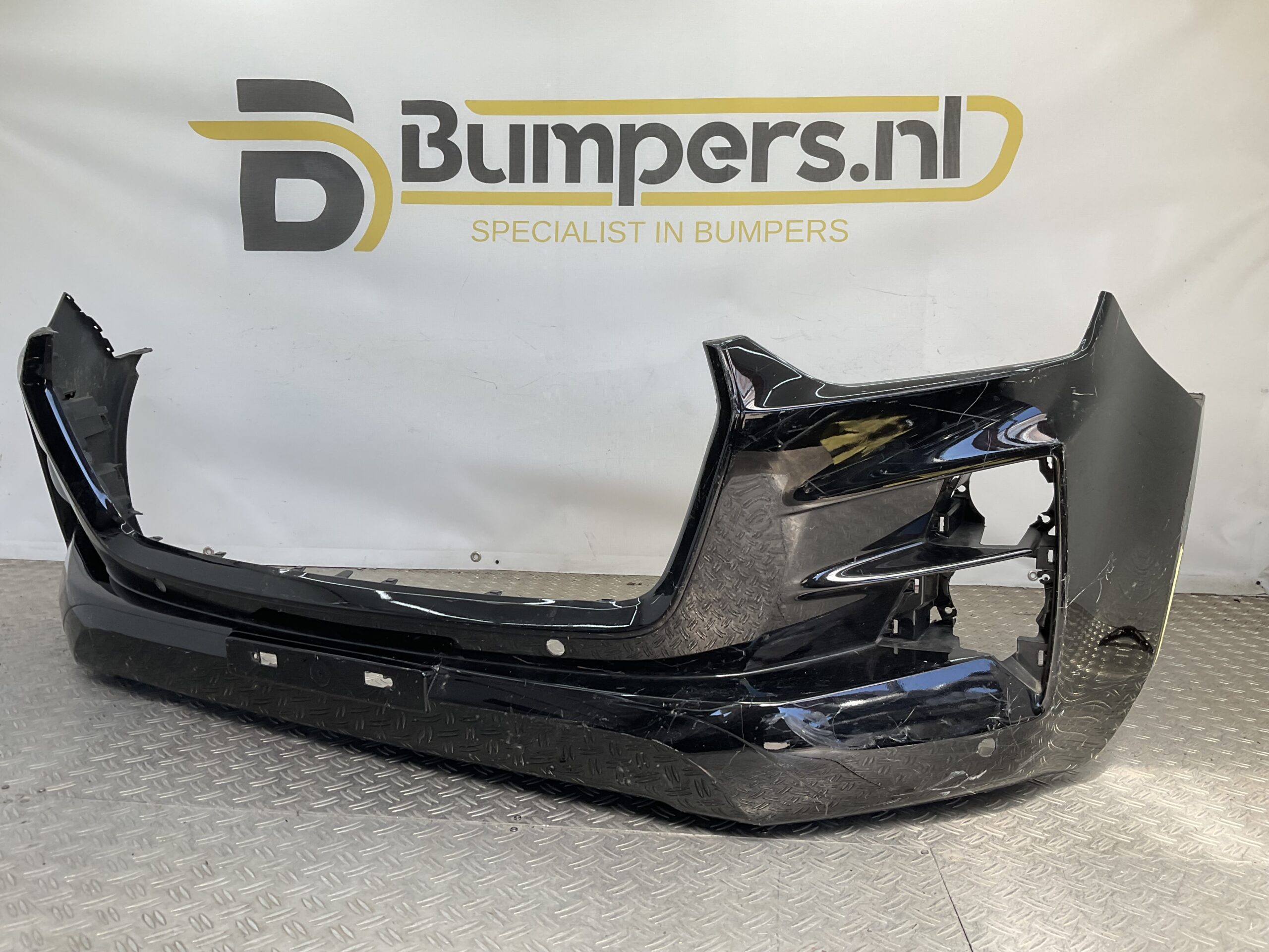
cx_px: 634
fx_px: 1063
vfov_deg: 48.2
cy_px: 476
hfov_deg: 61.7
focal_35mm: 29
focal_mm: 3
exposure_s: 1/165
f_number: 1.8
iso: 16
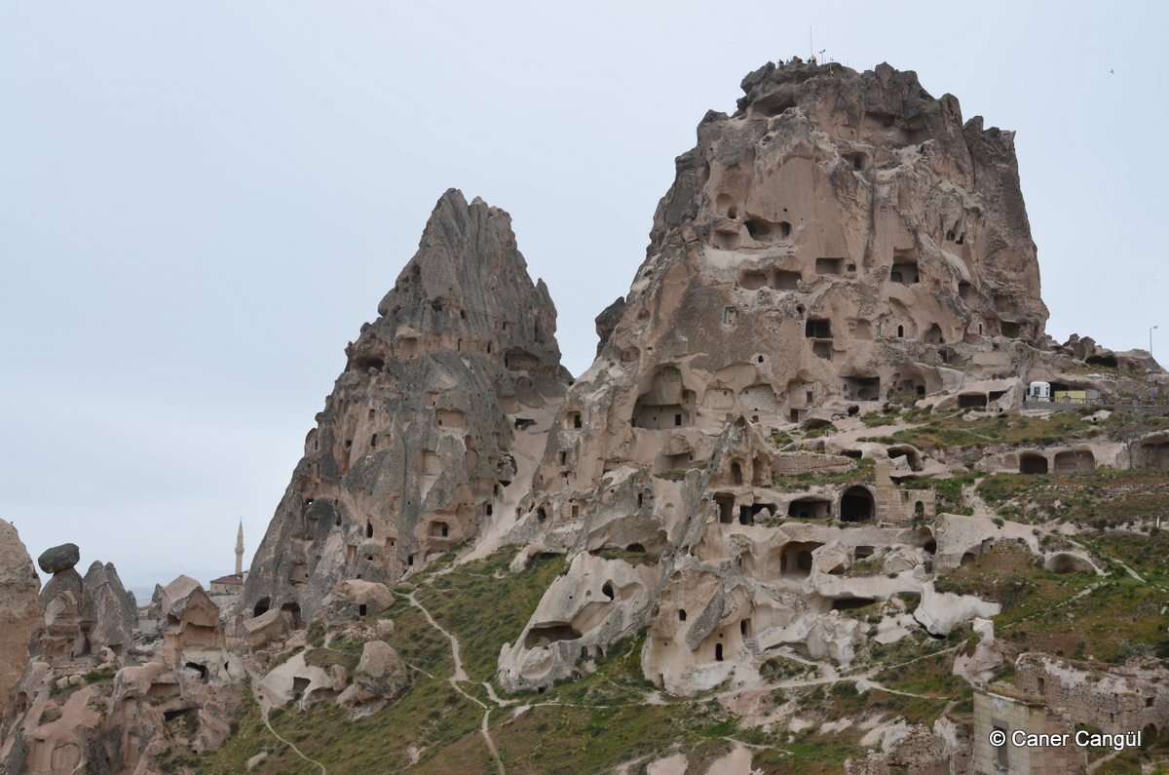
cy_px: 388
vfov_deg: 39.8
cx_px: 584
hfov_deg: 57.3
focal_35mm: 33
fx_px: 1069
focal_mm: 22
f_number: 9
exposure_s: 1/125
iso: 200
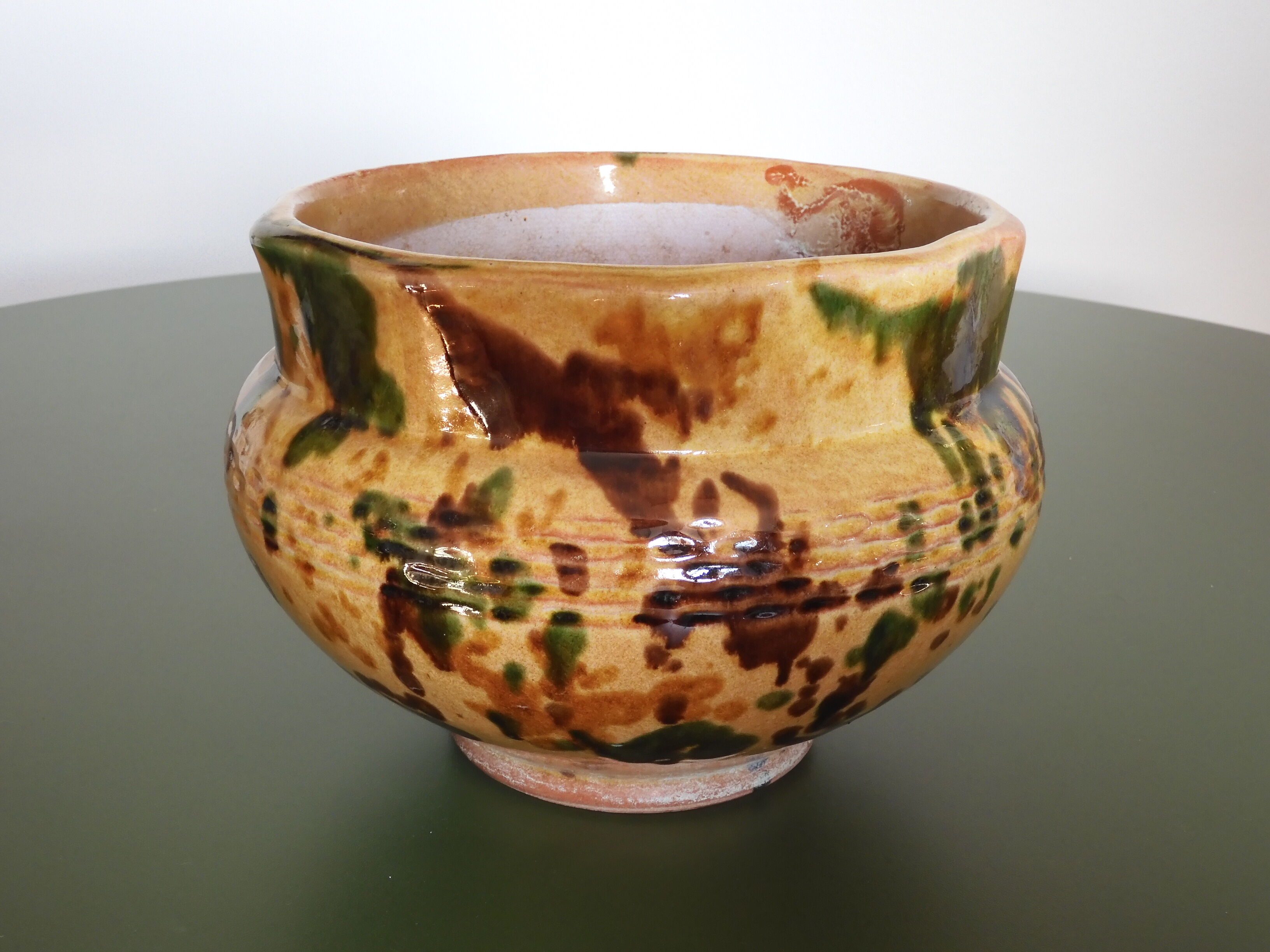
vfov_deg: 34.3
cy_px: 476
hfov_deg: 44.8
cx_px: 635
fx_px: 1541
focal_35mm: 42
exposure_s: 1/30
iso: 280
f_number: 4
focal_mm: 7.5
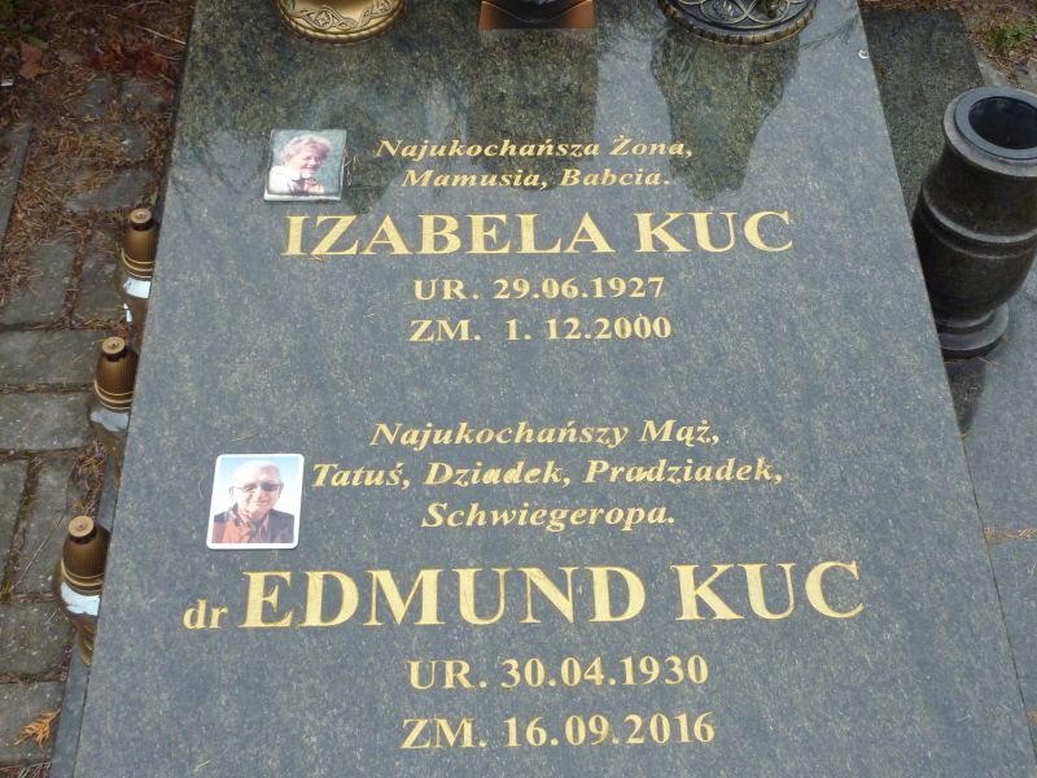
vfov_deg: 30.3
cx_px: 518
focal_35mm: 48
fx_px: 1438
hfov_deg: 39.7
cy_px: 389
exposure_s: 1/160
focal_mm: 7.9
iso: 320
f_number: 3.8
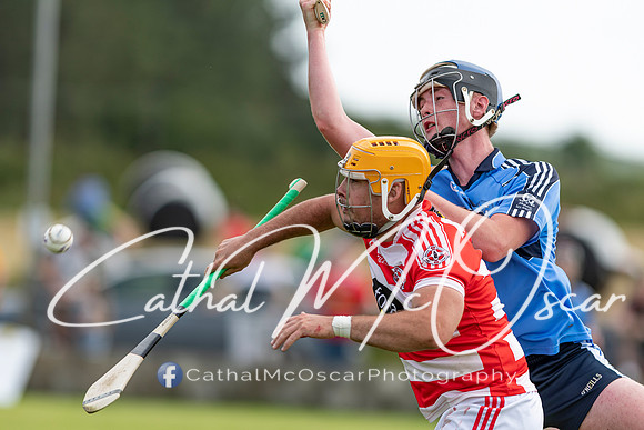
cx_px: 322
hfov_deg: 4.6
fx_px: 8052
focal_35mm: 450
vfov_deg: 3.1
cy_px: 215
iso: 100
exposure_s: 1/1250
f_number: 2.8
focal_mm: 300
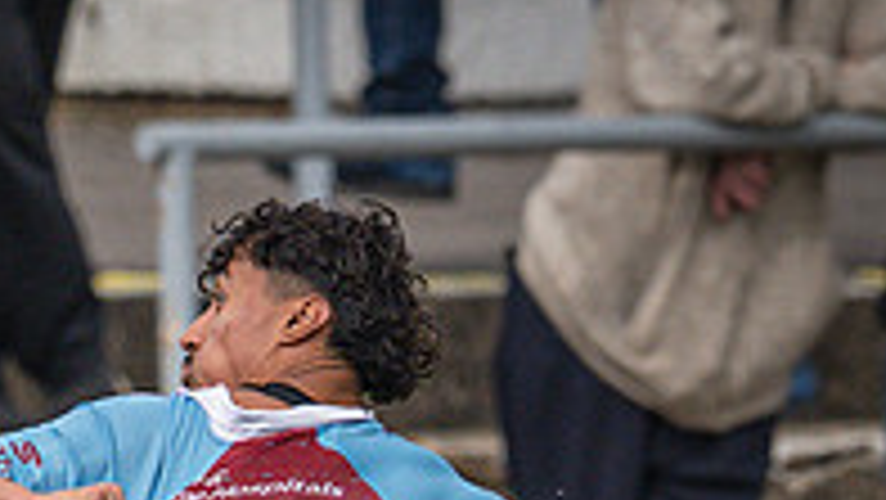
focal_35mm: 3164
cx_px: 56
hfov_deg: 0.7
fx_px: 74363
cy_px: 454
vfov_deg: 0.4
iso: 640
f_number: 4.5
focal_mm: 400
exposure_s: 1/2000
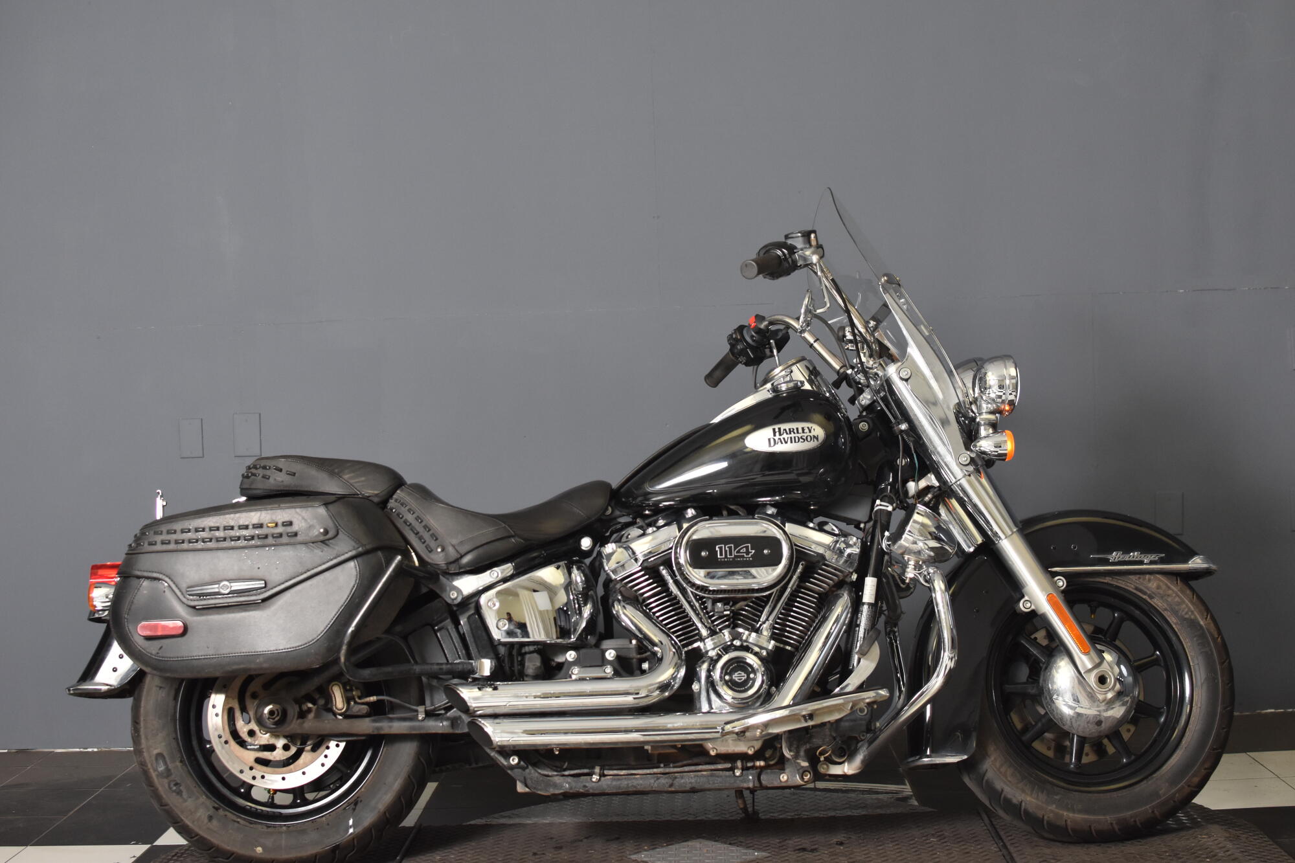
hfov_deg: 37.9
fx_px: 1888
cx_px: 648
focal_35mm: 52
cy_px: 432
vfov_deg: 25.7
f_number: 4.5
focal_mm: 35
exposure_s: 1/160
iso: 800
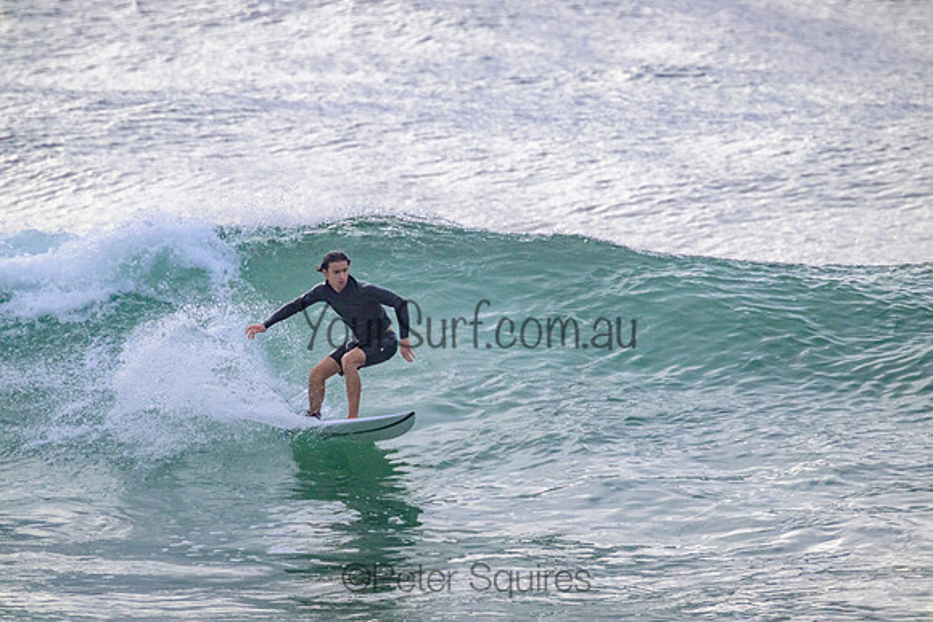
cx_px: 466
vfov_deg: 1.7
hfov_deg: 2.6
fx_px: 20737
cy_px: 311
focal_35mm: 800
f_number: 11
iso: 2200
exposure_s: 1/2000
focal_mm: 800
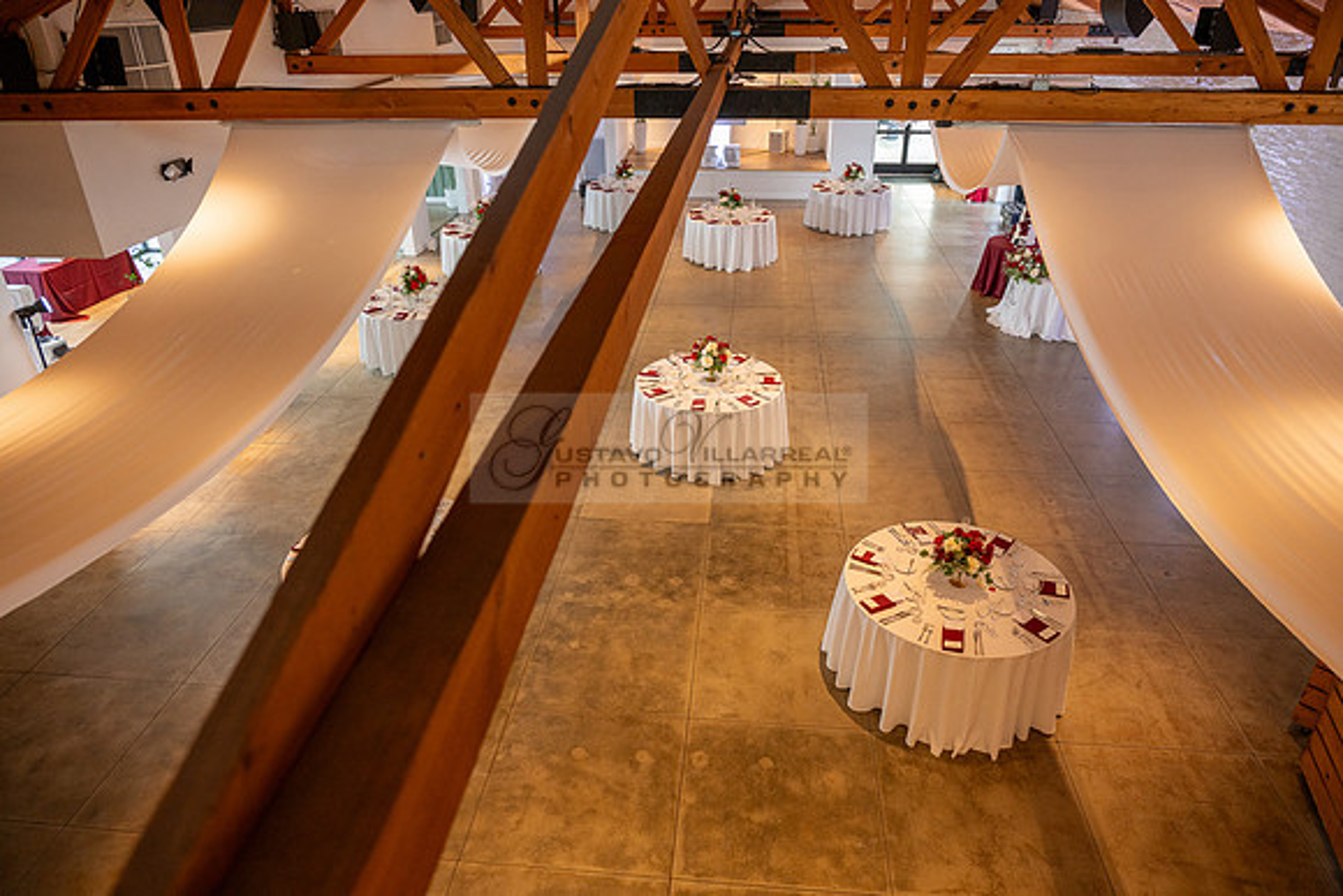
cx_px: 672
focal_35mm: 24
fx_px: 896
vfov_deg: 53.2
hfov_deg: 73.7
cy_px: 448
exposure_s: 1/80
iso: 1000
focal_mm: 24
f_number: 4
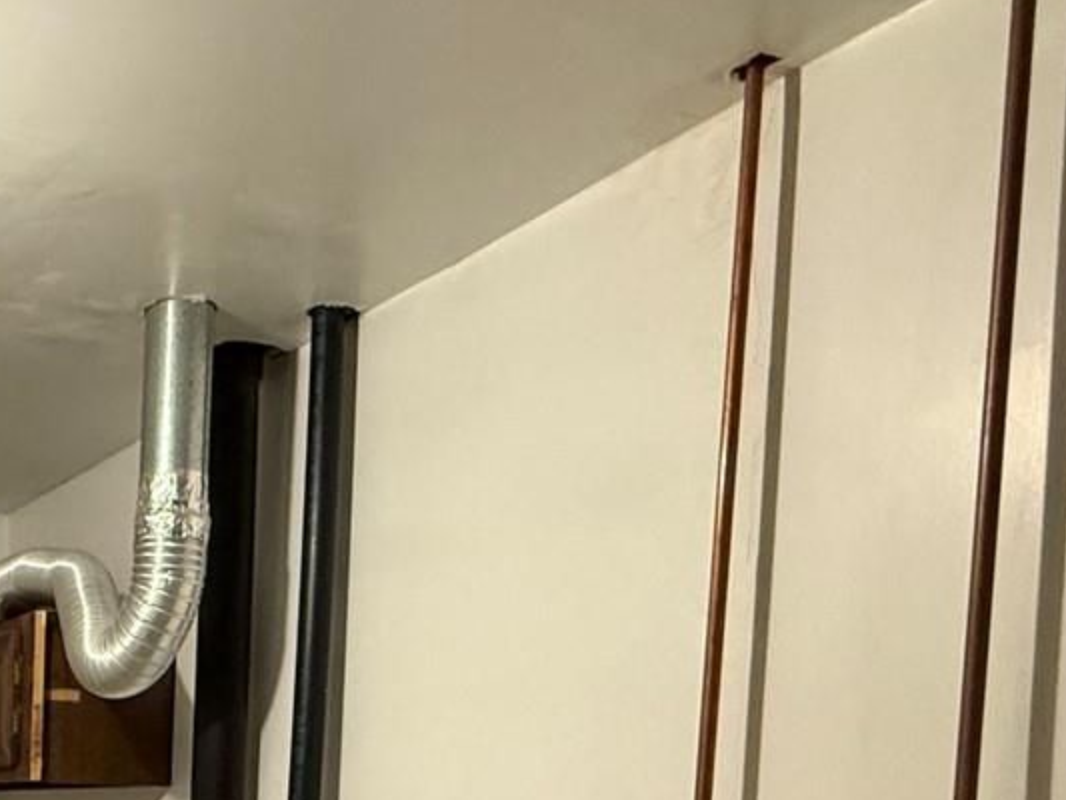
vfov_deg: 30.5
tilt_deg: -2.3
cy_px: 892
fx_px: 1294
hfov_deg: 38.5
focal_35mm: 42
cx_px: -56
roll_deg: -1.0
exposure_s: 1/60
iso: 500
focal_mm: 2.22
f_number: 2.2
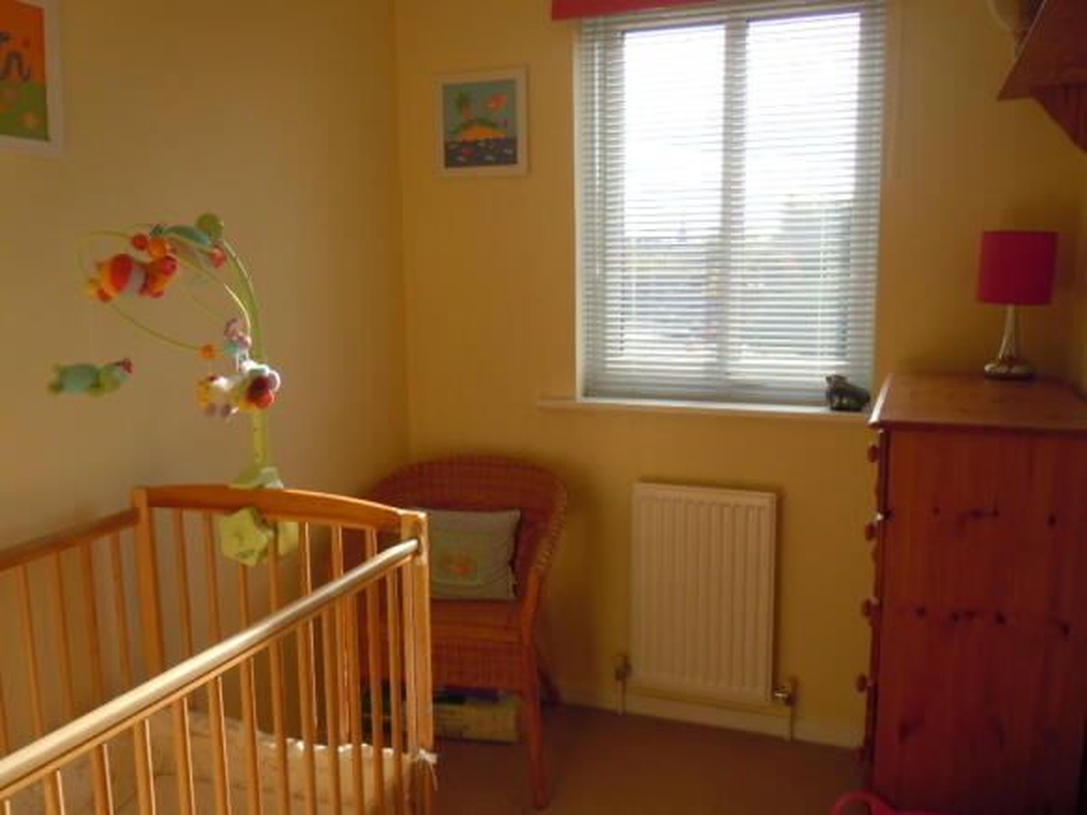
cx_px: 544
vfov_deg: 46.8
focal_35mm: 30
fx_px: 942
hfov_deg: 60.0
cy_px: 408
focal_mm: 5.4
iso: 100
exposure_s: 1/125
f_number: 3.5
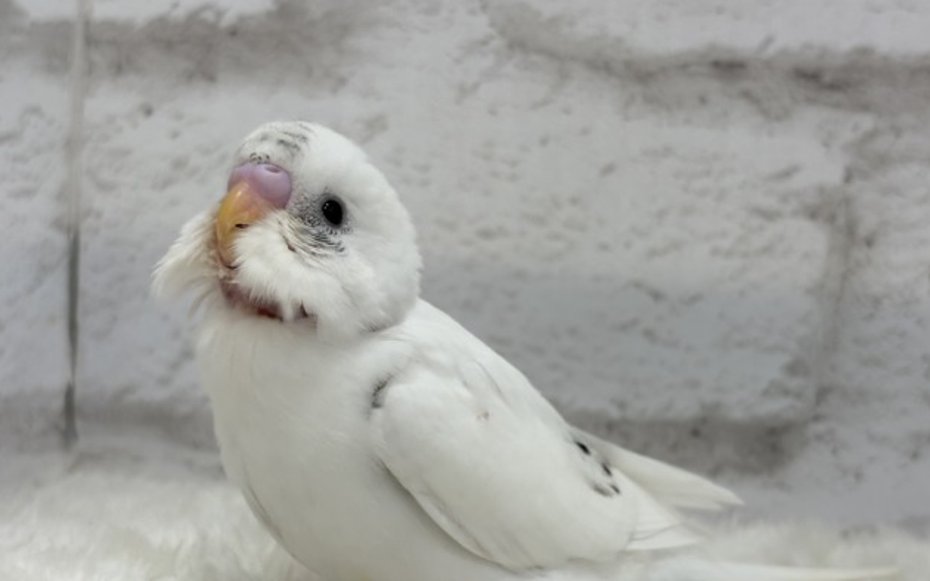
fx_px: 1420
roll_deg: -2.7
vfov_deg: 23.1
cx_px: 464
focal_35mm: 56
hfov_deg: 36.3
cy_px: 345
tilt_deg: -7.5
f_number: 1.6
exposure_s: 1/100
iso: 50
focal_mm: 5.96
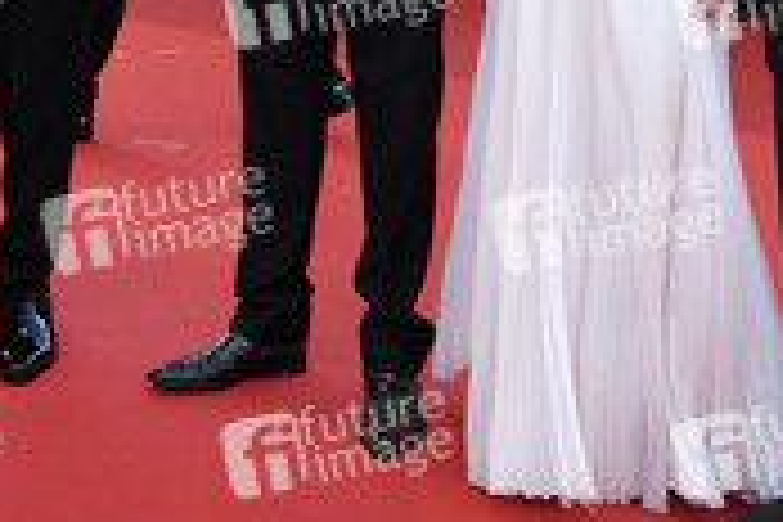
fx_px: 2131
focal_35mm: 98
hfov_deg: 20.7
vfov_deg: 13.5
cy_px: -117
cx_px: 216
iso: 640
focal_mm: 38
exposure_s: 1/250
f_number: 5
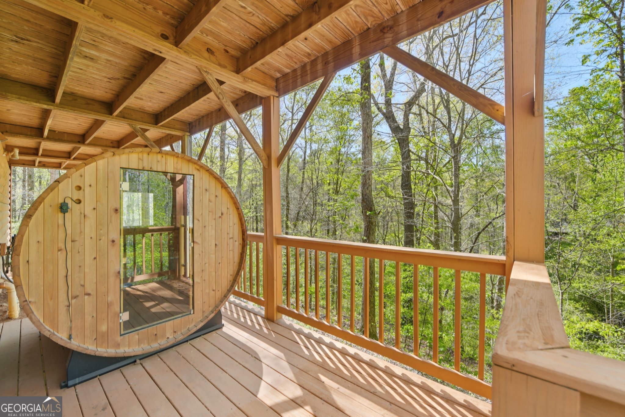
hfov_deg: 104.3
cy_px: 208
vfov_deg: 81.2
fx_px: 243
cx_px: 312
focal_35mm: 14
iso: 400
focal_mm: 14
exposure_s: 1/200
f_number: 8
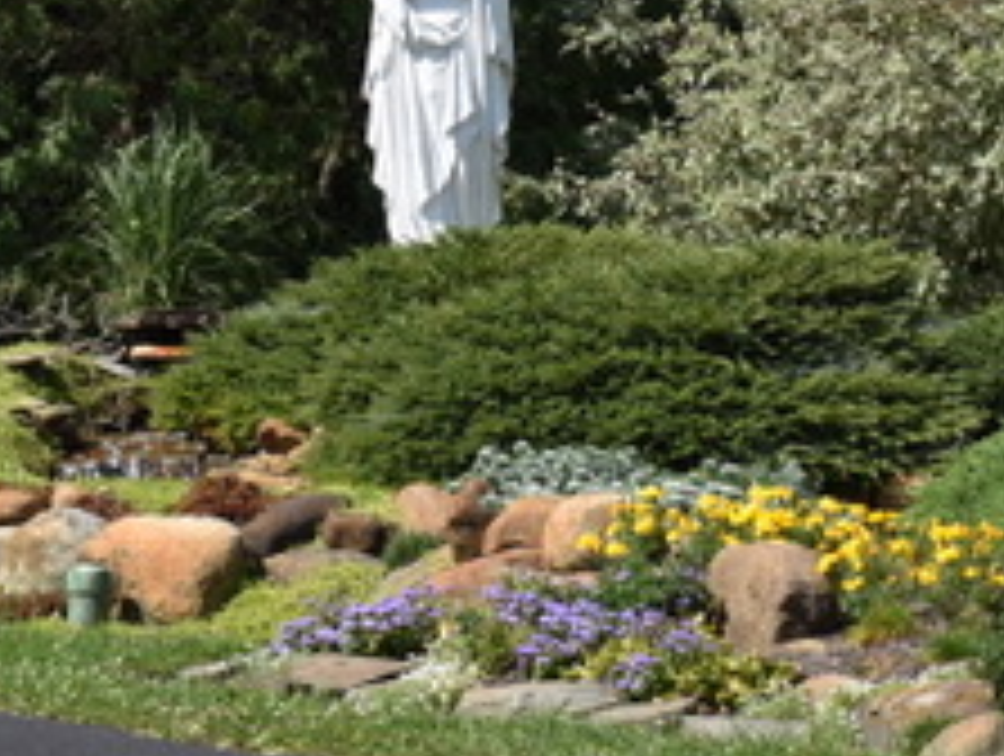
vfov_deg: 9.5
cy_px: 173
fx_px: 4561
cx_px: 590
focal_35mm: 157
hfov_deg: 12.6
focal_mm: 38
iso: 100
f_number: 8
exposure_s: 1/250
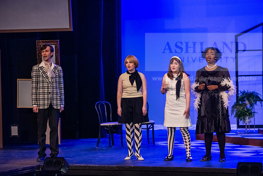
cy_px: 88
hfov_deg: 15.2
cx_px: 132
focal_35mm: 135
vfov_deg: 10.2
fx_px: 986
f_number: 3.2
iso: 4000
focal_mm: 135
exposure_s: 1/200
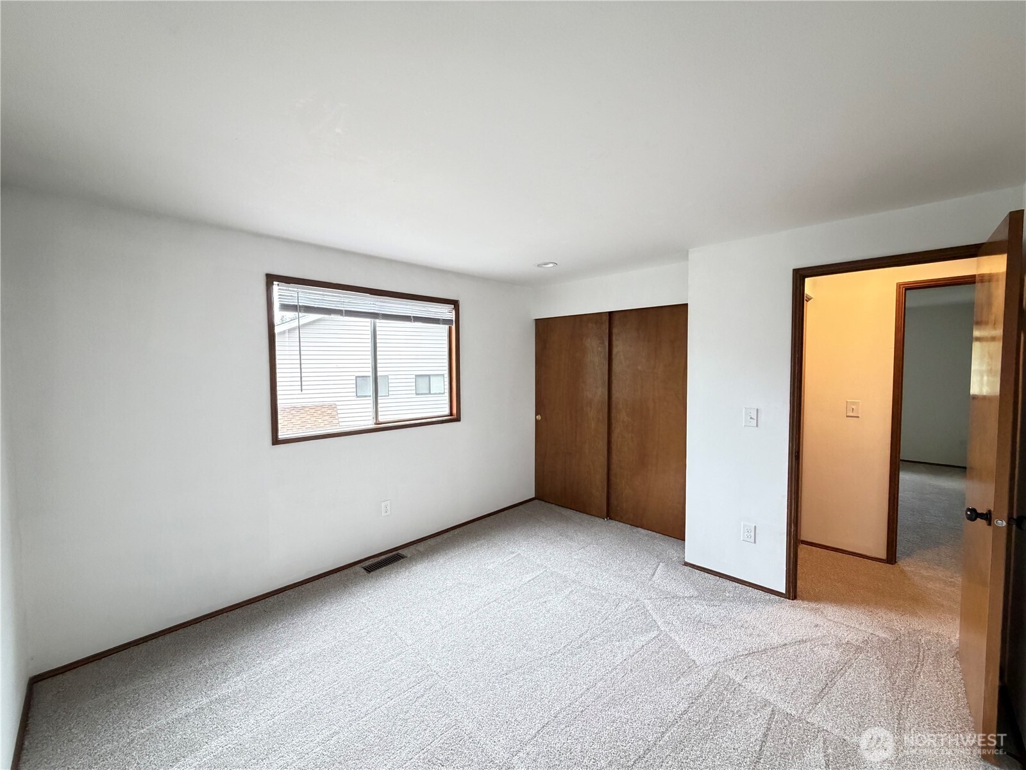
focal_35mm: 14
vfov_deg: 85.7
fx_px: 415
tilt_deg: -3.2
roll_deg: +0.8
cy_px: 385
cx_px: 513
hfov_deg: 102.1
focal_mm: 2.22
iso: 500
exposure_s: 1/60
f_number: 2.2
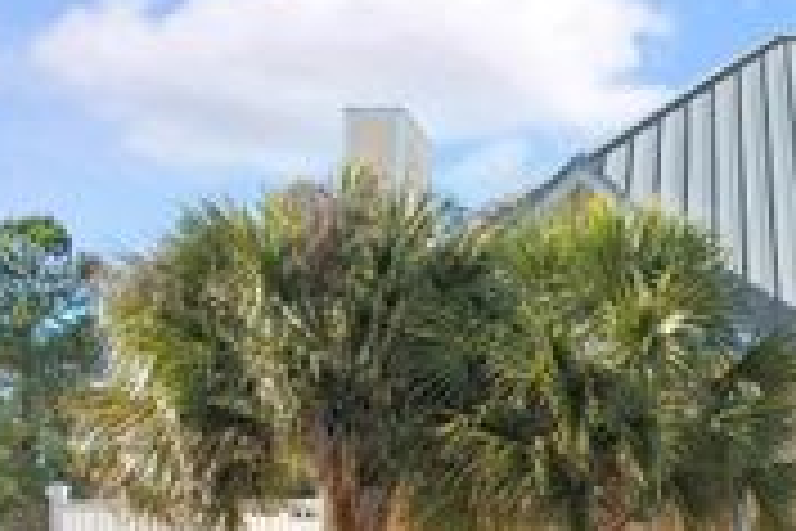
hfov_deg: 29.5
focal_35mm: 62
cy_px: 511
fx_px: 1371
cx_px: 850
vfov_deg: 21.3
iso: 120
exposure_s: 1/1000
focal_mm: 8.38
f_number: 2.8
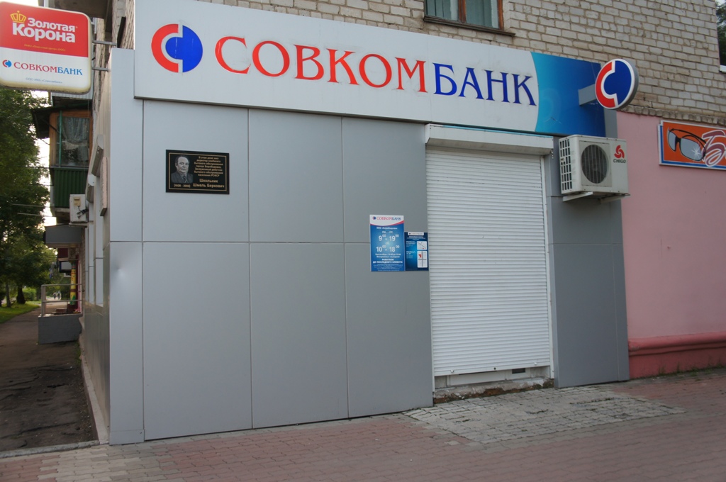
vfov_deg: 41.6
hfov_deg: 59.6
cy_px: 241
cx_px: 363
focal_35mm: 32
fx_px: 634
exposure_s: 1/160
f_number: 4
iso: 250
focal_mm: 21
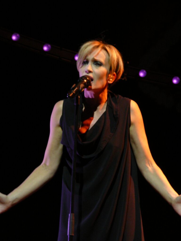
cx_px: 90
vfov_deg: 9.7
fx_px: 1422
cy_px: 120
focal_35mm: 204
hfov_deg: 7.3
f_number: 4.1
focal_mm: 30.3
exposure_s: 1/8
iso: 200
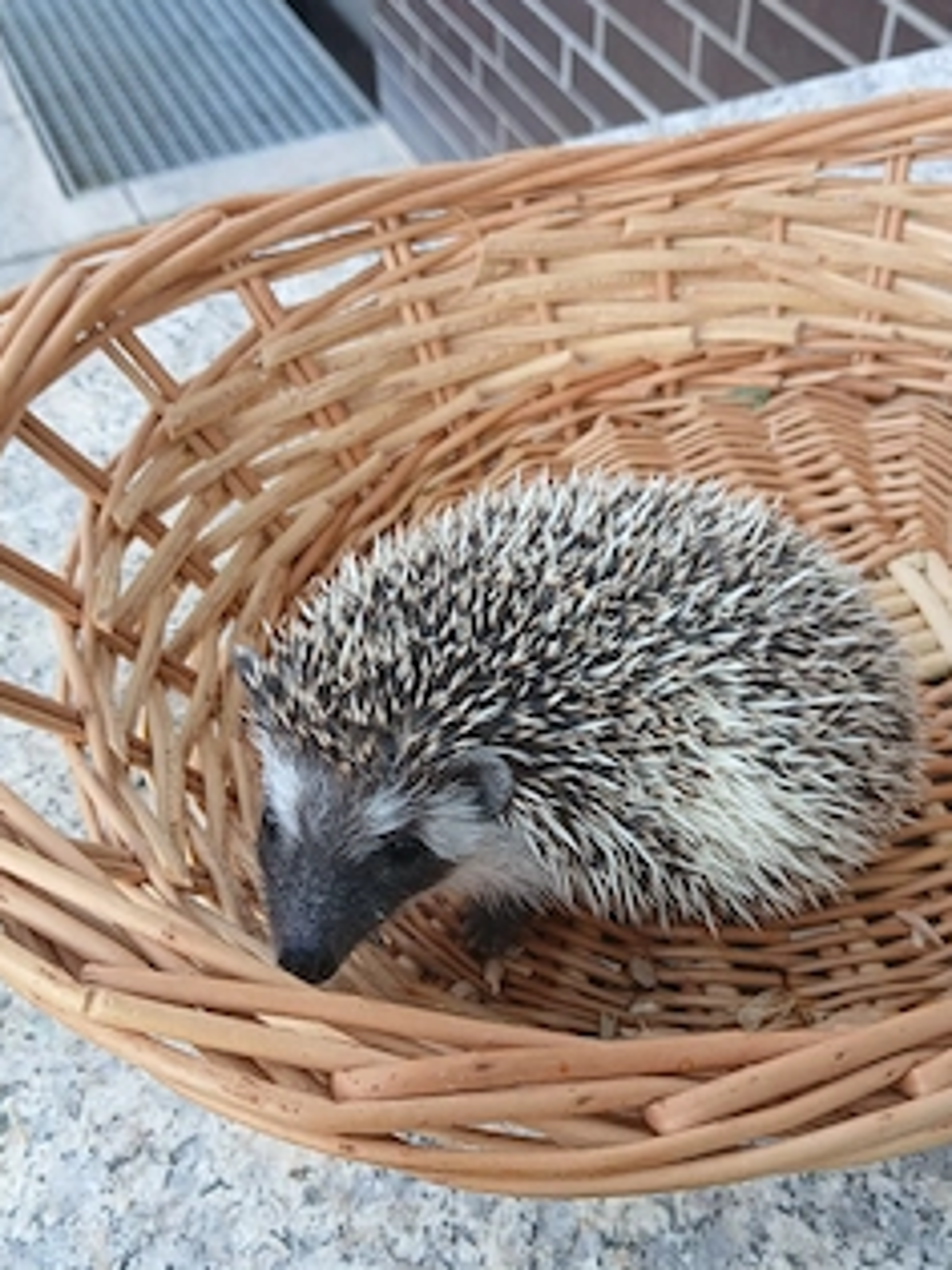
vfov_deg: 55.4
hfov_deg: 42.7
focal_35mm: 33
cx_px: 569
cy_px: 629
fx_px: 1211
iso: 32
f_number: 1.8
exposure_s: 1/50.3
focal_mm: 3.98
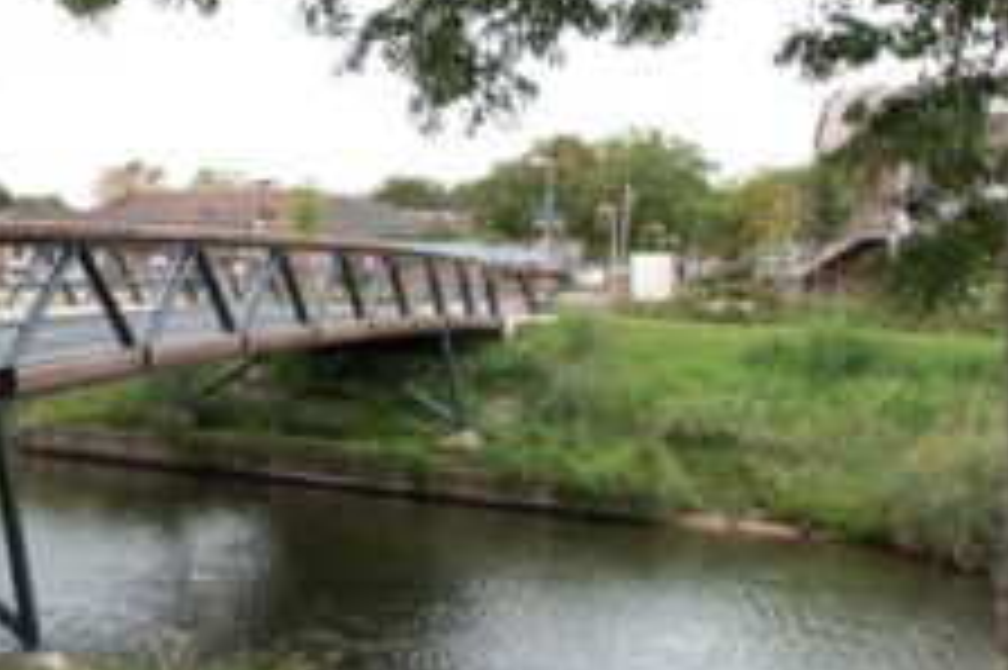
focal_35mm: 48
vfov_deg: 27.8
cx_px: -522
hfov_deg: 27.5
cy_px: 220
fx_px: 1343
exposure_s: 1/160
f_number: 11
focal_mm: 14
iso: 320
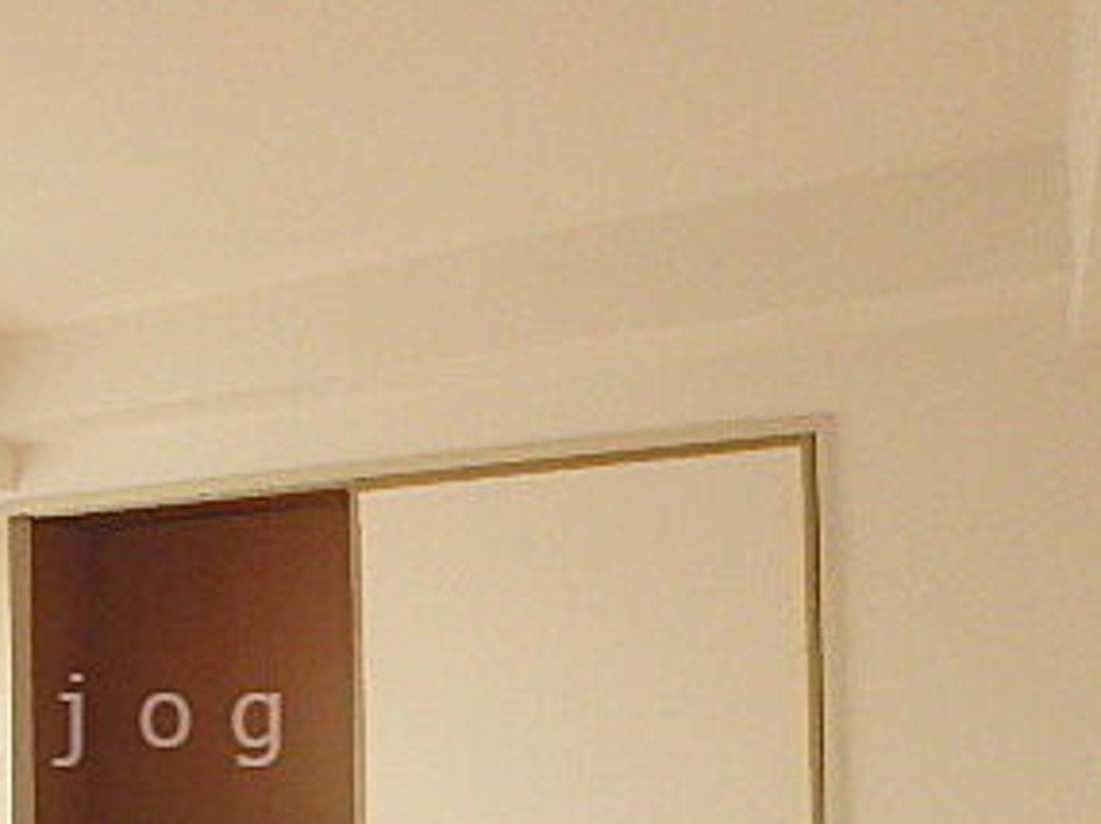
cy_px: 720
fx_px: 1494
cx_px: 38
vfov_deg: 29.7
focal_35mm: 47
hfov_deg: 36.9
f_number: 3.5
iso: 500
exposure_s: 1/30
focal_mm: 3.7
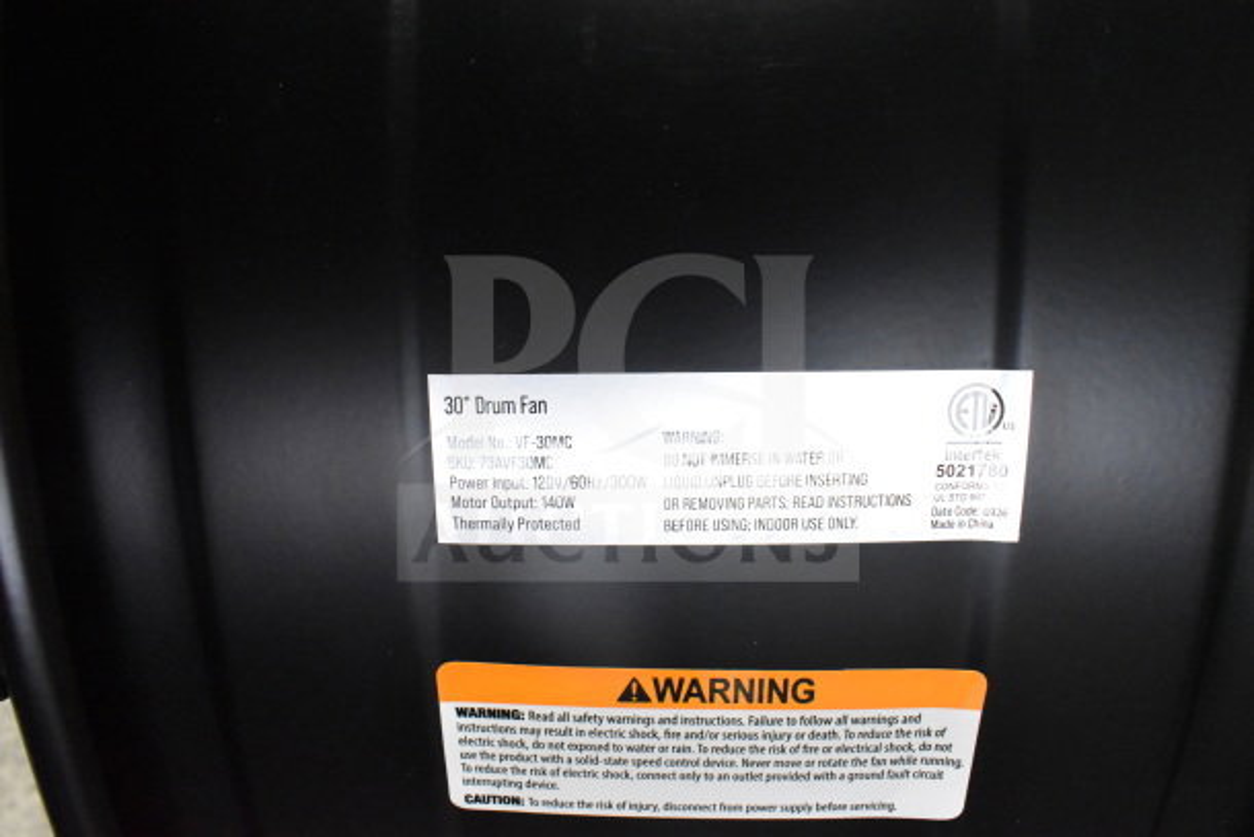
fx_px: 941
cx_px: 627
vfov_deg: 48.0
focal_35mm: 27
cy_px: 418
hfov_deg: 67.4
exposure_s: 1/320
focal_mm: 18
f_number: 9
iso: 6400
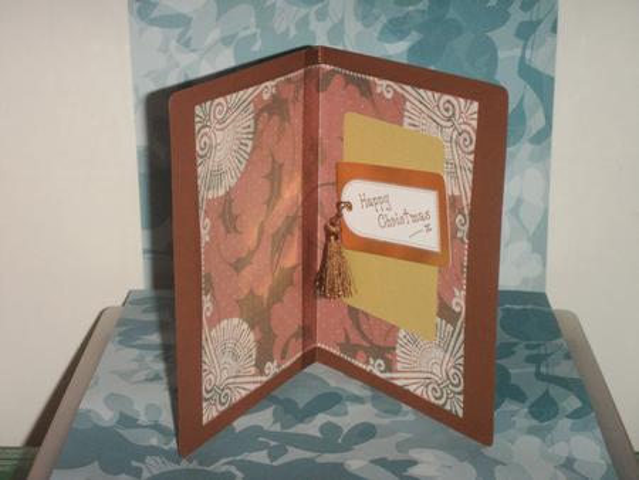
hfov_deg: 30.3
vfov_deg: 23.0
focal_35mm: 64
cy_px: 240
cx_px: 320
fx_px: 1182
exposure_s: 1/40
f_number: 7.1
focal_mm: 13.5
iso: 160
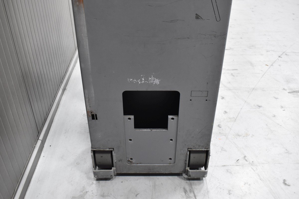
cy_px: 100
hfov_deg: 53.1
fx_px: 299
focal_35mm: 36
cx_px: 150
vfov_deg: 36.9
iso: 1600
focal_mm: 24
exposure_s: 1/25
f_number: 5
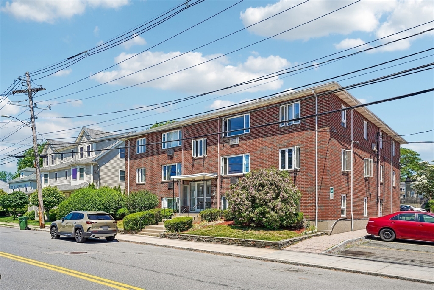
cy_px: 145
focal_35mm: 25
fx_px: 301
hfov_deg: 71.5
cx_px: 217
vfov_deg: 51.3
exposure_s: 1/200
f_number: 8
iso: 100
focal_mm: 25
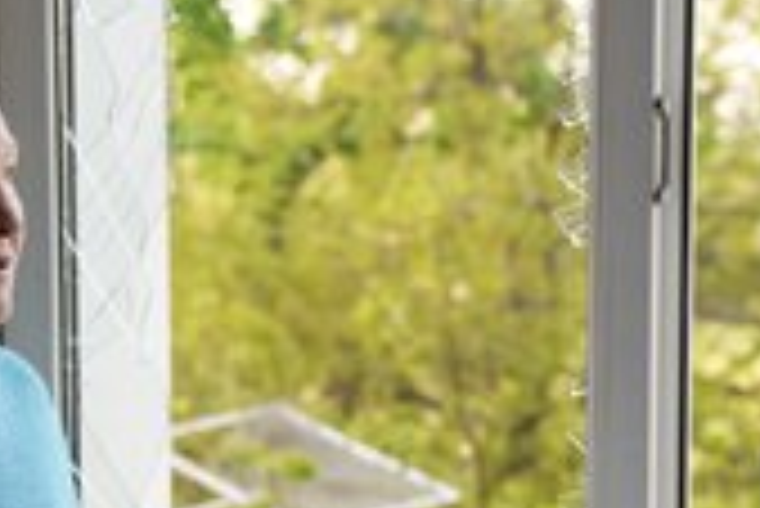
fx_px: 2345
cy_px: 492
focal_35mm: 111
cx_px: 306
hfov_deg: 18.4
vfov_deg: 12.2
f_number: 3.5
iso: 100
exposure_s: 1/80
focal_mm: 47
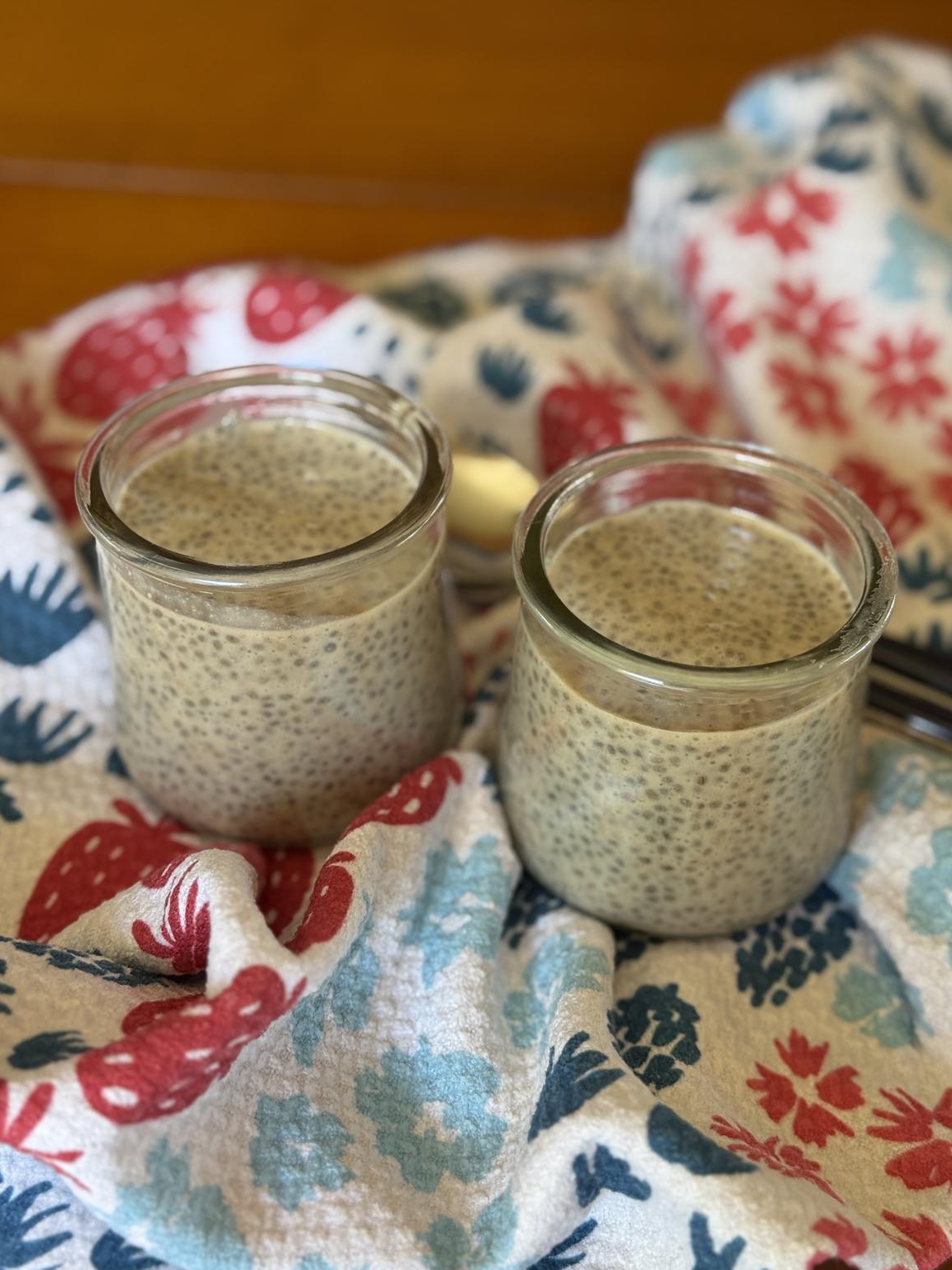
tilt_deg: -44.9
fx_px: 1833
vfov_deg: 38.2
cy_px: 628
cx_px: 494
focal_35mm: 50
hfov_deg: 29.1
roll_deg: -4.6
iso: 100
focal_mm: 6.76
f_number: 1.78
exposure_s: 1/92
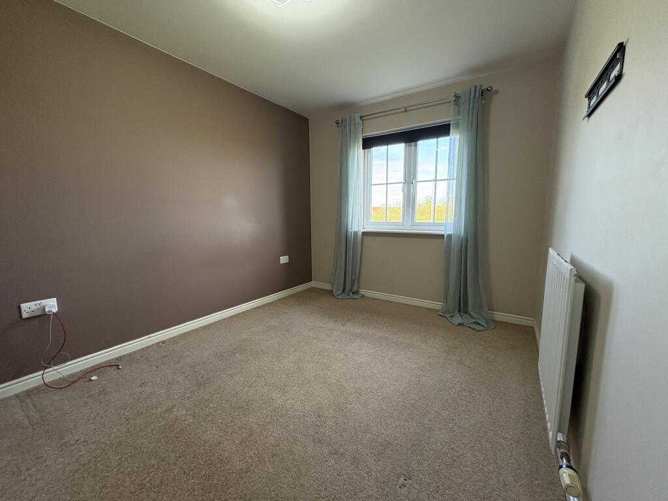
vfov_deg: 85.7
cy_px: 250
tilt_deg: -7.1
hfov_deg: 102.1
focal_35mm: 14
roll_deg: -0.2
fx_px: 270
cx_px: 334
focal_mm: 2.22
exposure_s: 1/99
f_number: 2.2
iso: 200
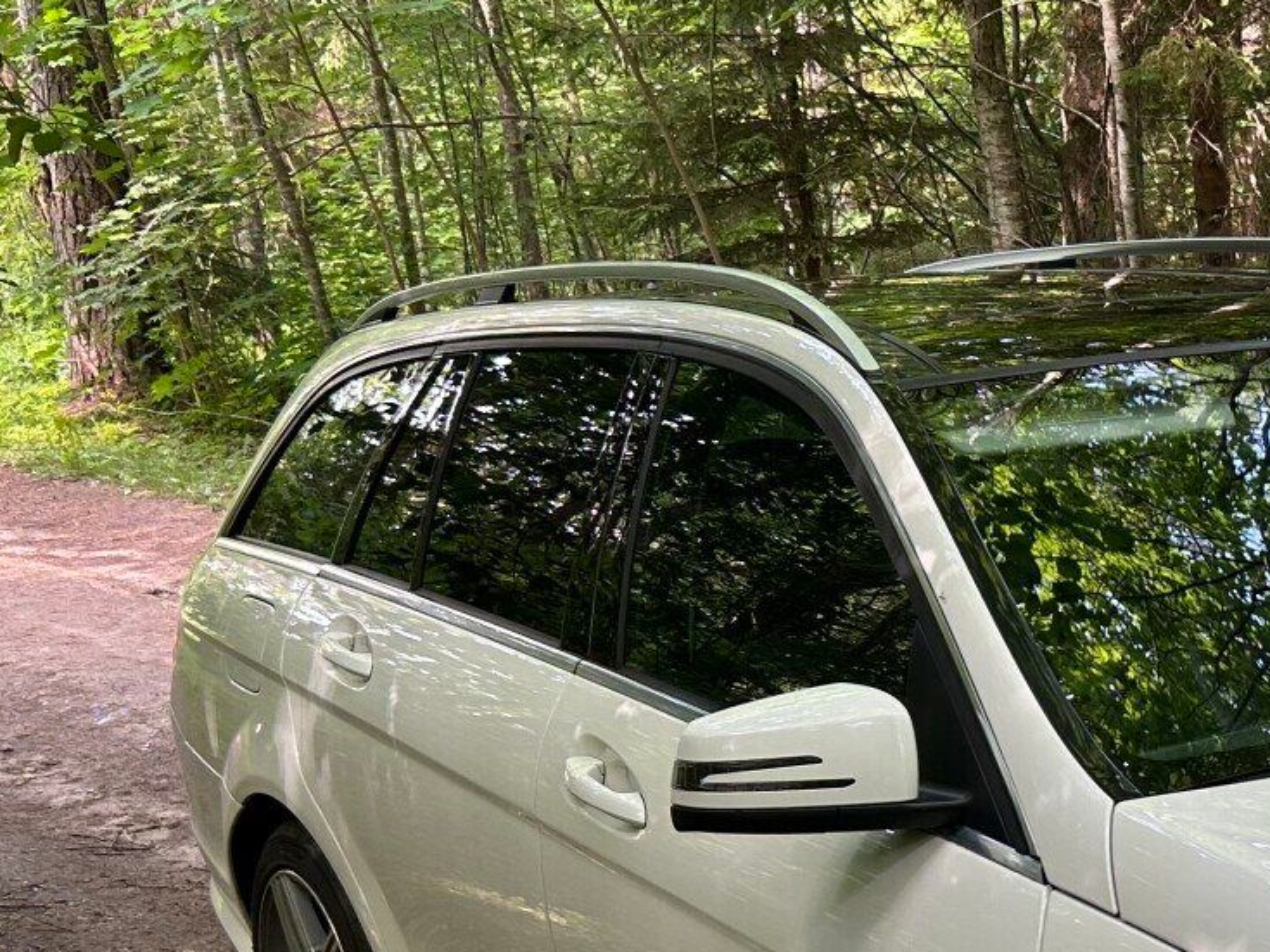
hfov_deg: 25.1
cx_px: 1565
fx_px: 2531
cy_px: 872
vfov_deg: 20.8
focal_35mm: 69
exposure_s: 1/121
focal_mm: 5.7
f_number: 1.5
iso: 64
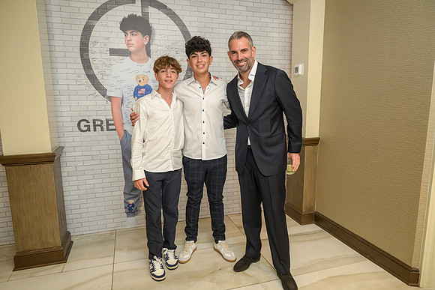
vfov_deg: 53.2
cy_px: 145
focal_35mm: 24
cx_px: 218
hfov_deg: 73.7
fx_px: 290
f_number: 3.5
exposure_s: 1/160
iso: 1600
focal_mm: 24
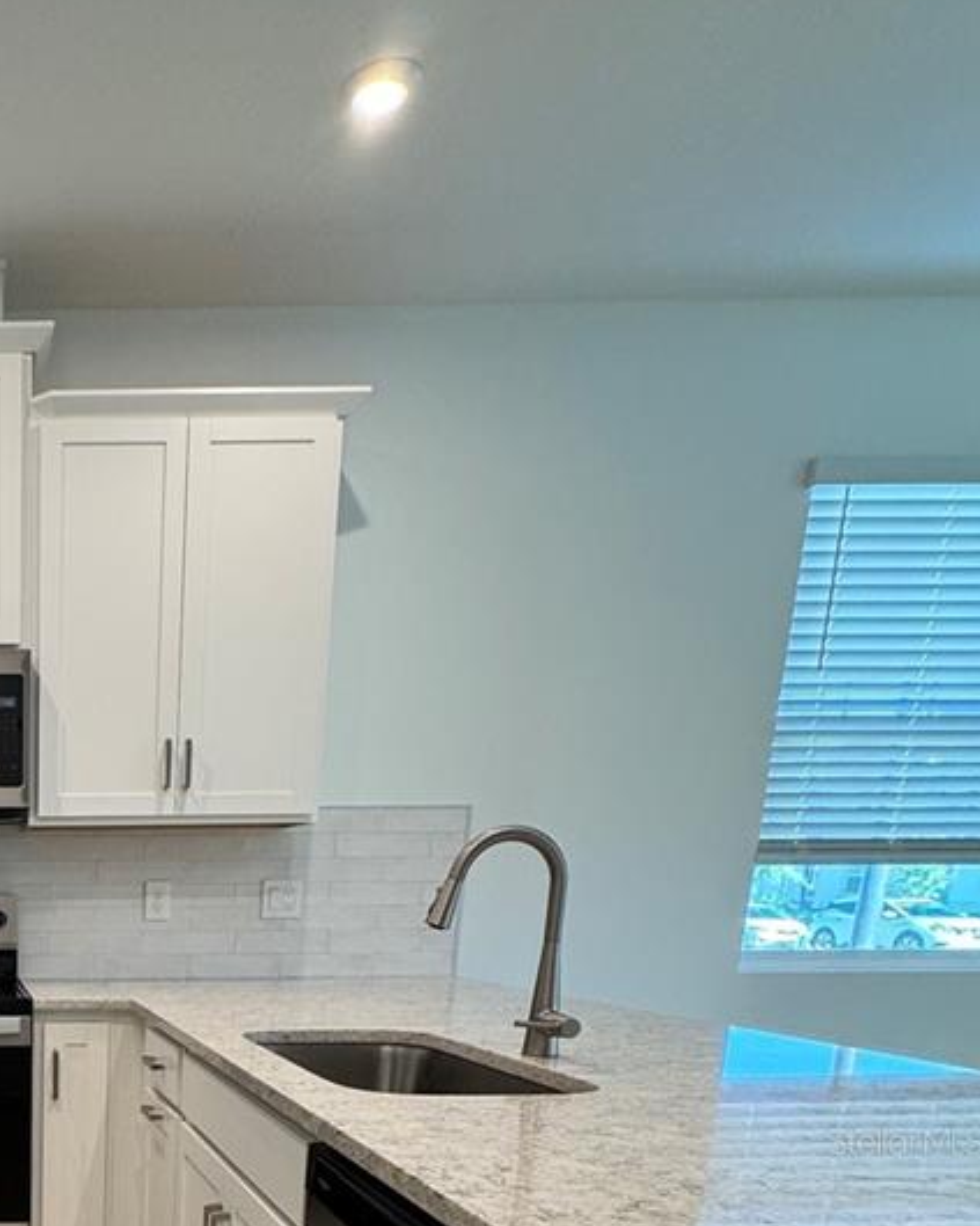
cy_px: 1140
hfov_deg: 39.9
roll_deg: +0.3
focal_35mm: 31
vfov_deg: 49.8
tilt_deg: -13.8
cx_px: -51
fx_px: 1124
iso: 200
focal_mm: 2.22
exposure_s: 1/120
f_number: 2.2
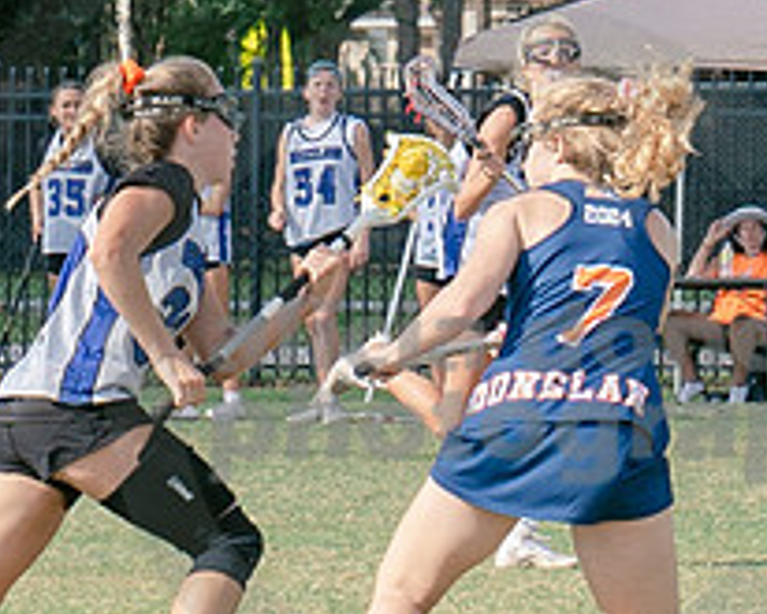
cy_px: 205
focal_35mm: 587
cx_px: 669
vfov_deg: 2.6
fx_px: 13331
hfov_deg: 3.3
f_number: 5.6
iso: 250
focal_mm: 70
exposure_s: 1/800
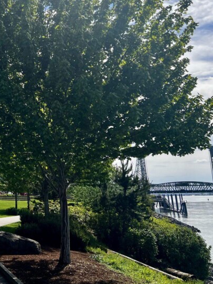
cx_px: -39
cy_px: 110
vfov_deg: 39.5
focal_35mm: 48
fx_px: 394
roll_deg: +1.5
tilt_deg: +12.6
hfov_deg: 26.9
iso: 50
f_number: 1.5
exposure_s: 1/4630
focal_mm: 5.7
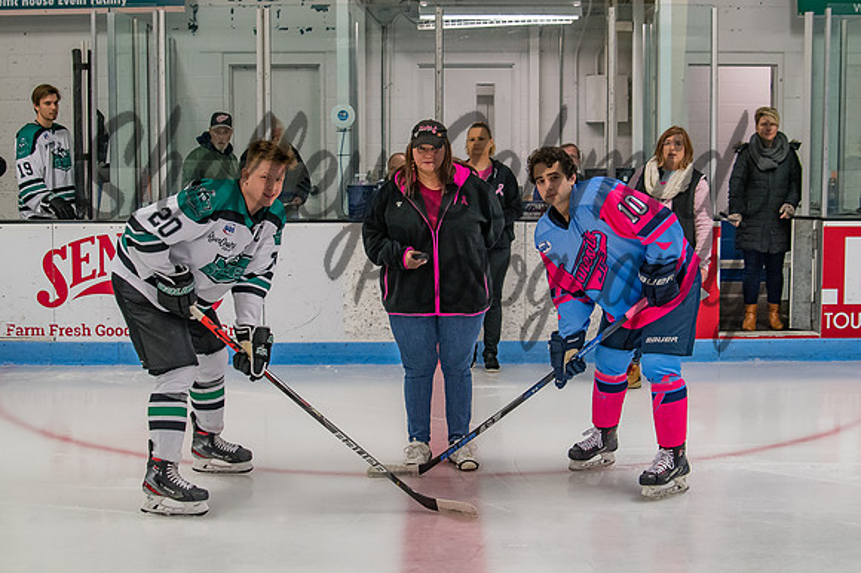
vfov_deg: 26.5
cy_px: 235
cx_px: 454
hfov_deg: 39.1
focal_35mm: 51
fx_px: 1213
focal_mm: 28
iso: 1250
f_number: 4
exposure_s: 1/250
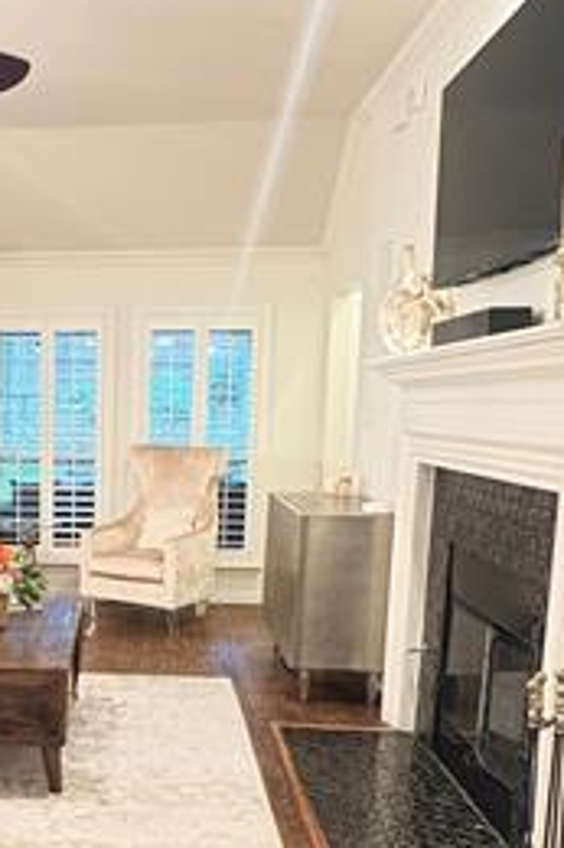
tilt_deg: -9.8
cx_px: 23
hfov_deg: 29.4
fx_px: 1012
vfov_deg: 44.5
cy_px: 590
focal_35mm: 43
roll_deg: -0.1
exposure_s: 1/40
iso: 1000
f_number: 2.2
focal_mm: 2.22
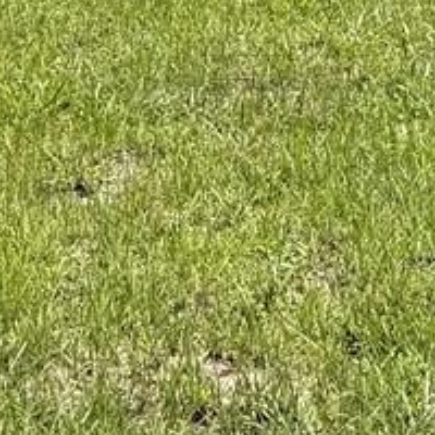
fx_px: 2417
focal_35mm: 170
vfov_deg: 9.3
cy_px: -579
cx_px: 80
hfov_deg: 10.3
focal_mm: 6.76
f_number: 1.78
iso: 80
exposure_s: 1/2801
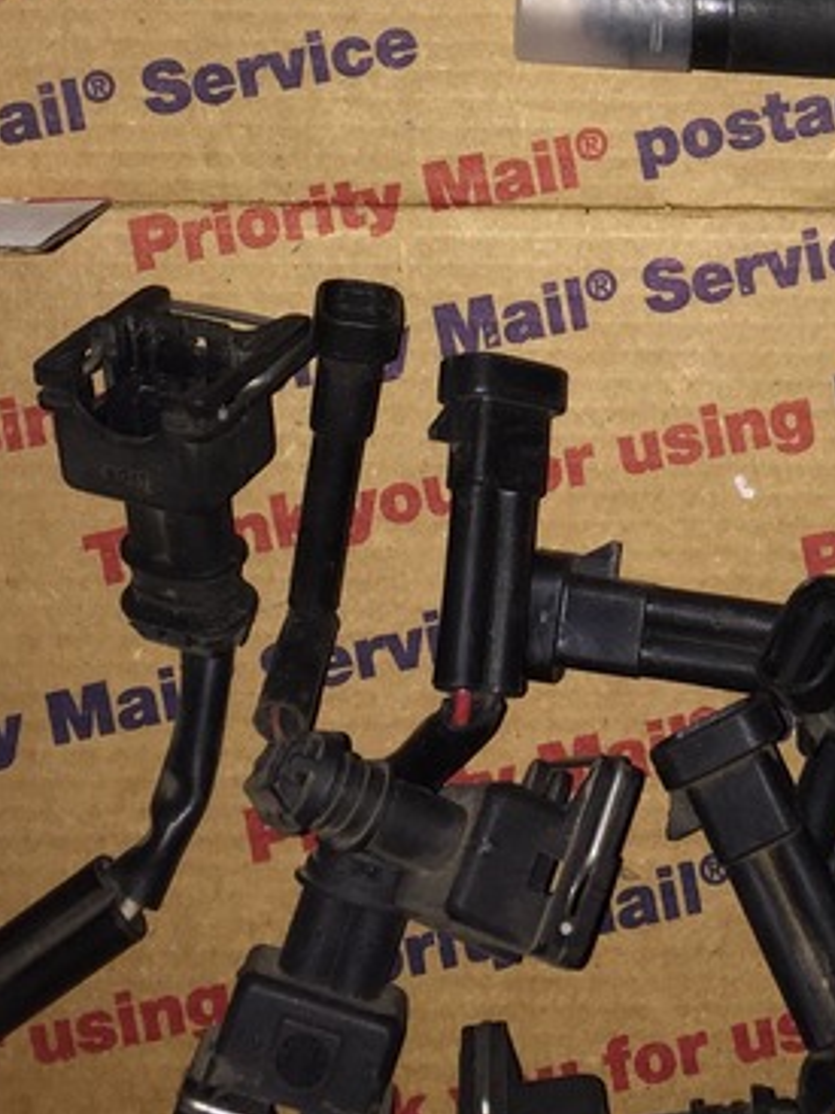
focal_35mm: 81
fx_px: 2607
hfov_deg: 17.9
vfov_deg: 23.0
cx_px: 774
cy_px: -46
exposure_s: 1/55
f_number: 2.2
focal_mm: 4.15
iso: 32
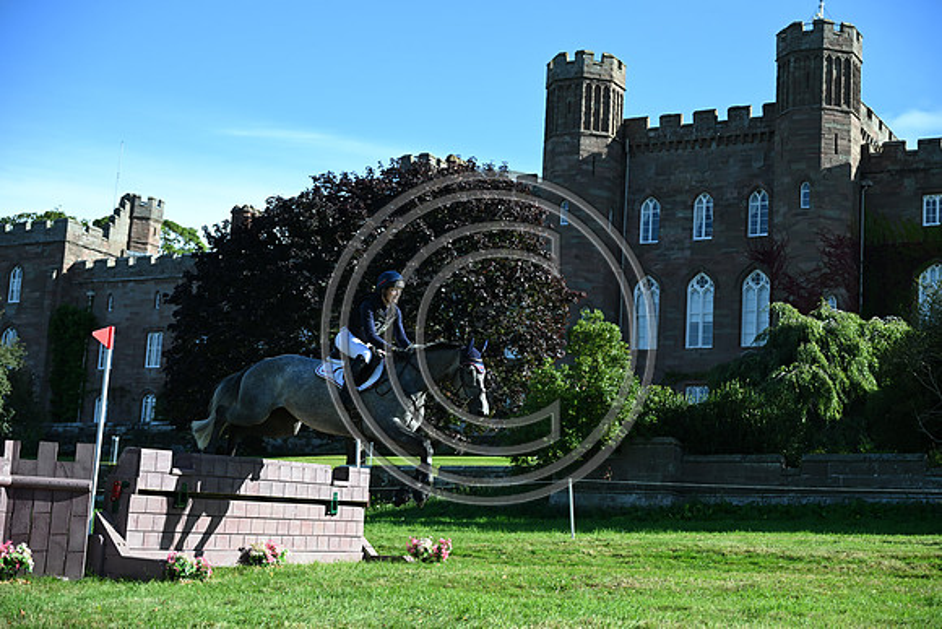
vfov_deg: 22.6
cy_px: 314
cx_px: 471
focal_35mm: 60
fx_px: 1570
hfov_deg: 33.4
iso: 250
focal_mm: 60
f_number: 4
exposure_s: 1/1250
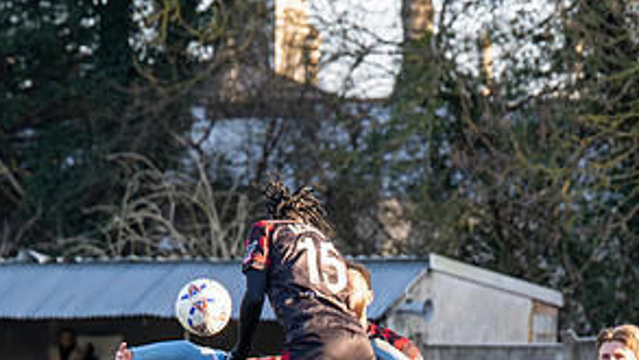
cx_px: 229
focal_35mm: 394
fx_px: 6678
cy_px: 555
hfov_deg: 5.5
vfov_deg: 3.1
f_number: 4
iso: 800
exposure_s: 1/2500
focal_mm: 92
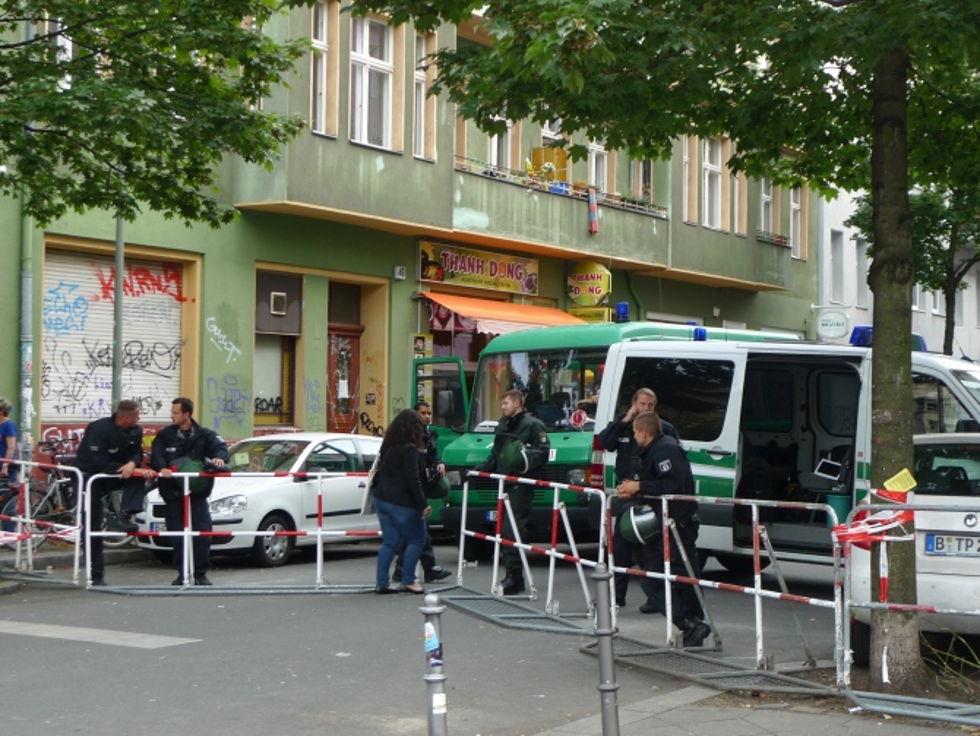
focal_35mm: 60
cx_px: 490
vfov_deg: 24.4
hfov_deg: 32.2
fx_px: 1699
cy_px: 368
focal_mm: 12.8
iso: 100
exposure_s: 1/125
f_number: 2.8
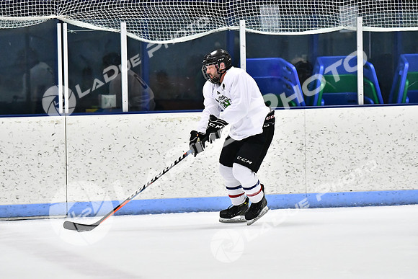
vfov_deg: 6.1
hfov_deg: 9.1
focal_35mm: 225
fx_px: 2613
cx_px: 209
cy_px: 140
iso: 6400
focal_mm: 150
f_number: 2.8
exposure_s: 1/1600
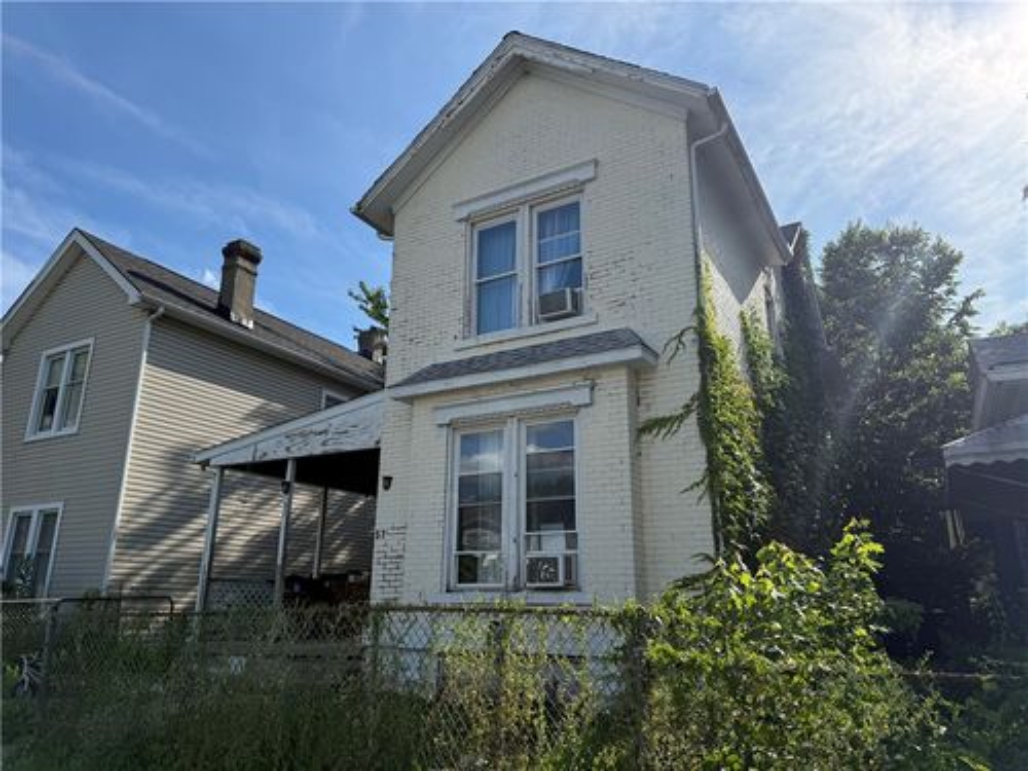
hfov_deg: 71.6
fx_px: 713
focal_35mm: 24
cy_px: 386
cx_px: 514
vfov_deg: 56.8
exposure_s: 1/6173
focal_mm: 6.76
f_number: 1.78
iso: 125
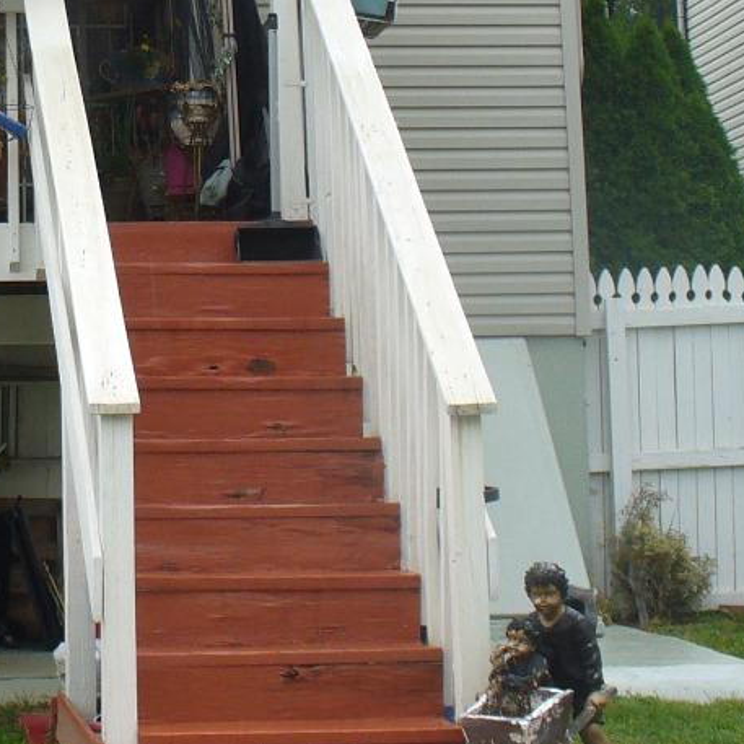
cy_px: 72
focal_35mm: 103
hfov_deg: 16.6
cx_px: 7
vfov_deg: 16.7
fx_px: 2505
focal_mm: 6.1
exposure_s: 1/160
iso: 80
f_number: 2.8
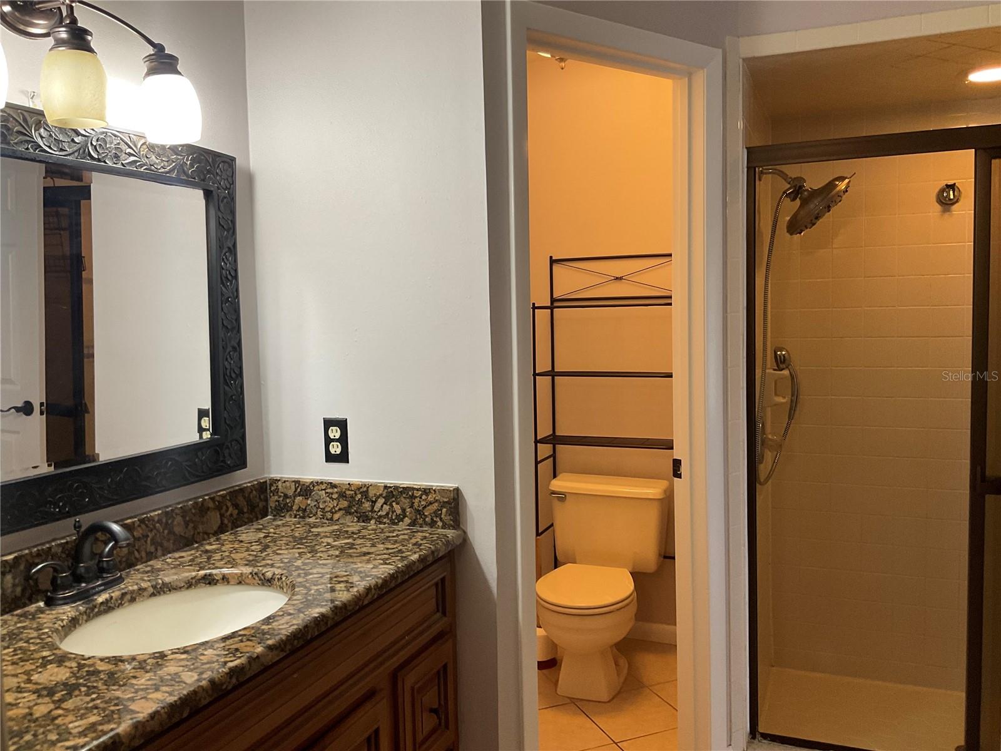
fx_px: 839
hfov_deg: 61.7
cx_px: 500
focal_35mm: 29
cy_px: 376
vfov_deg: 48.2
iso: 80
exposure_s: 1/60
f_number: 1.8
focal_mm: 3
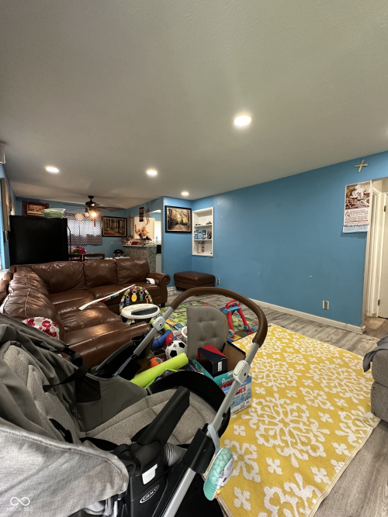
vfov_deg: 102.1
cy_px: 258
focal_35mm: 14
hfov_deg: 85.7
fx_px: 209
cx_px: 194
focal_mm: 2.22
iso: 500
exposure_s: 1/60
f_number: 2.2
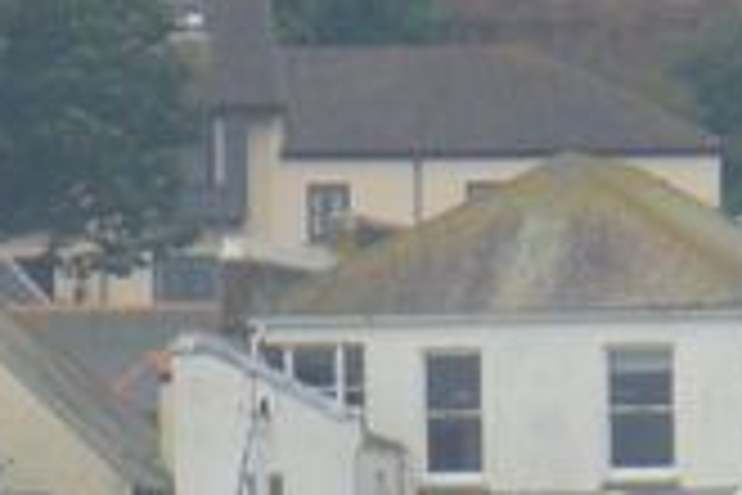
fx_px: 23083
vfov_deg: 1.2
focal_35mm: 1120
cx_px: 481
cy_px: 405
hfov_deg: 1.8
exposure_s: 1/125
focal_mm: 36.6
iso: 100
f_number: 4.5
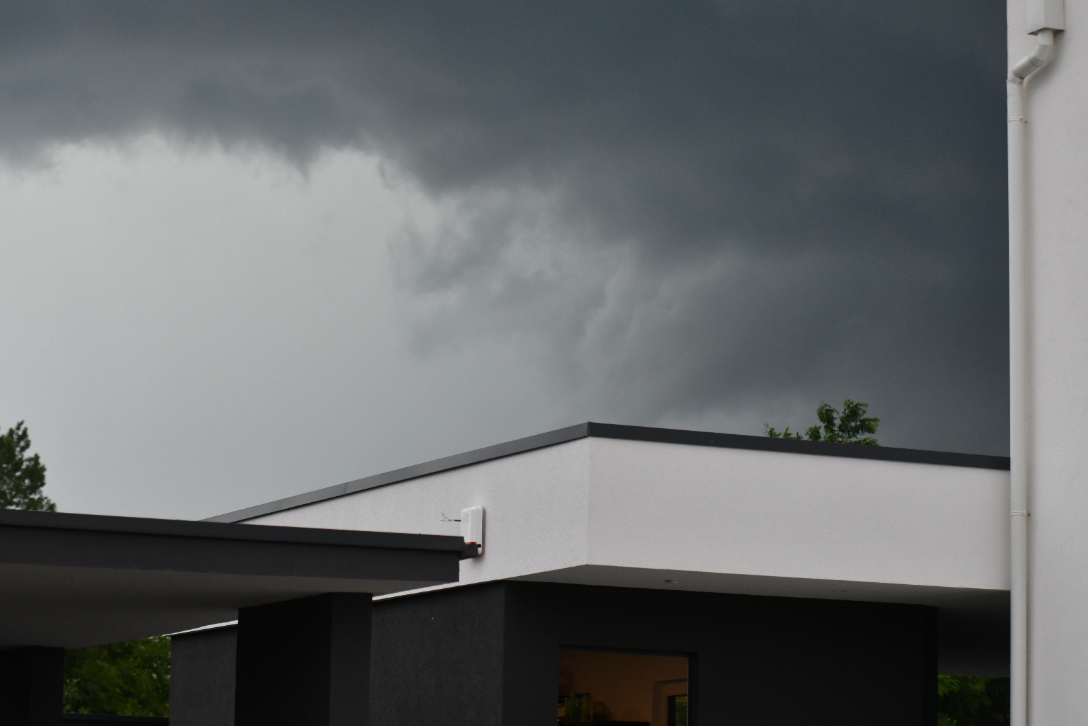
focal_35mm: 105
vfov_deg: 13.0
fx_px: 3173
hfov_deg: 19.5
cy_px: 363
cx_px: 544
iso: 1000
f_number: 2.8
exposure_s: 1/2500
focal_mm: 70
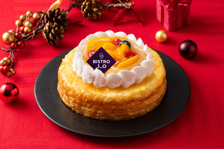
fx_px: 858
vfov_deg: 9.9
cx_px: 112
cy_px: 74
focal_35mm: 138
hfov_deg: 14.9
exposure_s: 1/125
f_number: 20
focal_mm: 138
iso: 100
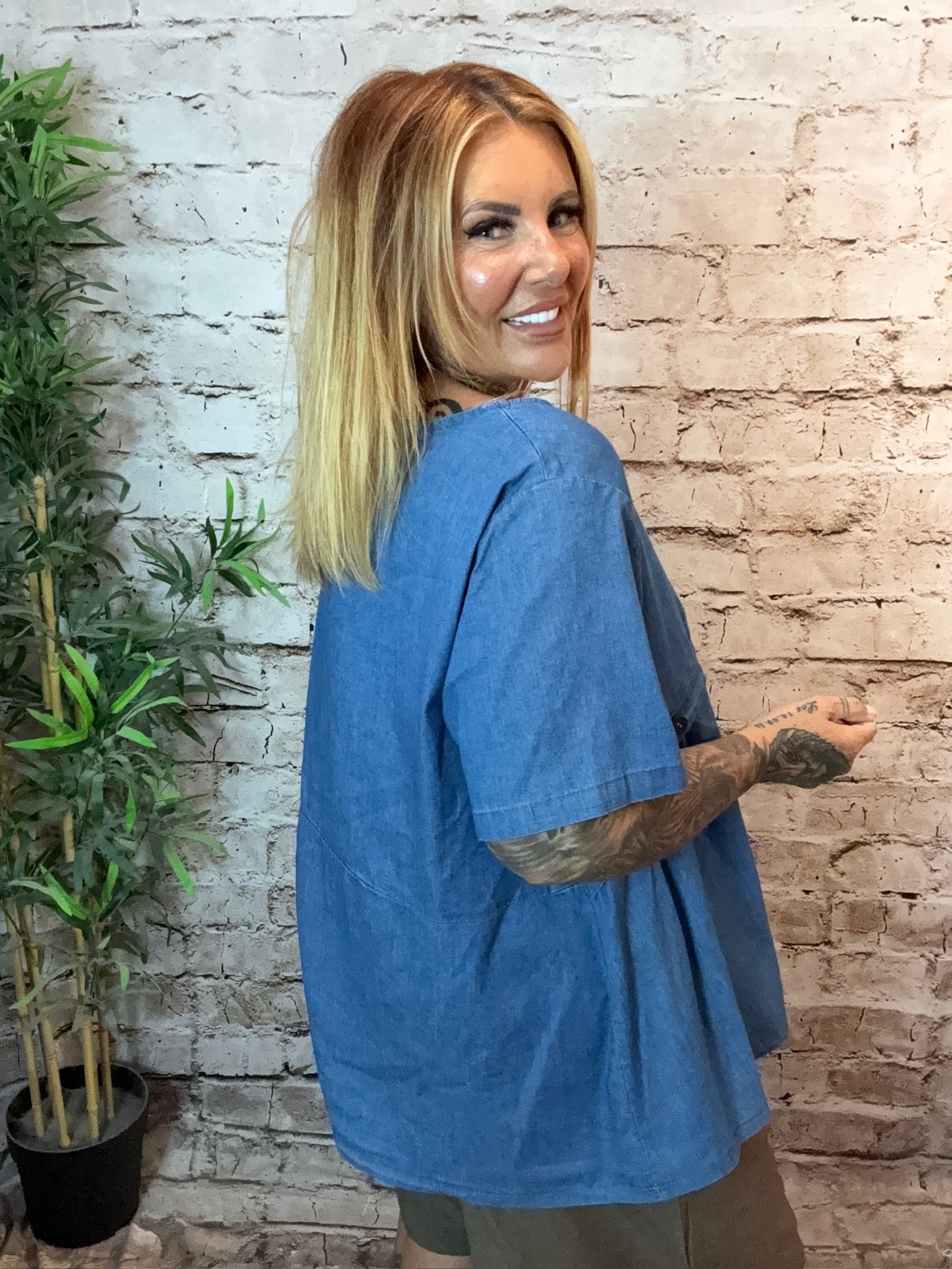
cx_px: 476
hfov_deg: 46.8
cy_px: 634
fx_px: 1100
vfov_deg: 60.0
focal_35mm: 30
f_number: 1.9
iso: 250
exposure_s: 1/33
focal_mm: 2.69
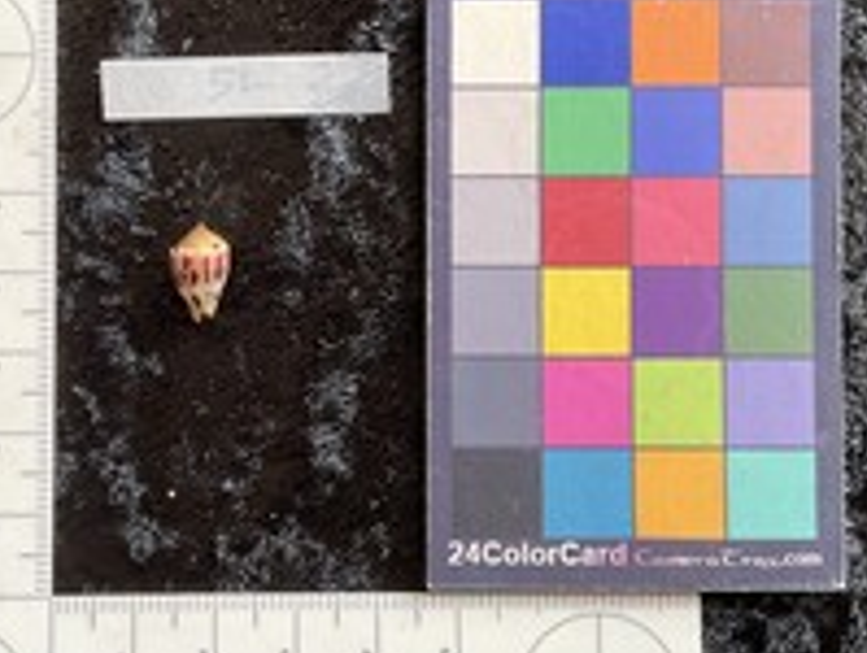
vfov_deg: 28.6
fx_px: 1280
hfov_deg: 37.2
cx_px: 331
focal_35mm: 51
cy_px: 350
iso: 64
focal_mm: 3
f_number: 1.8
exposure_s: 1/120
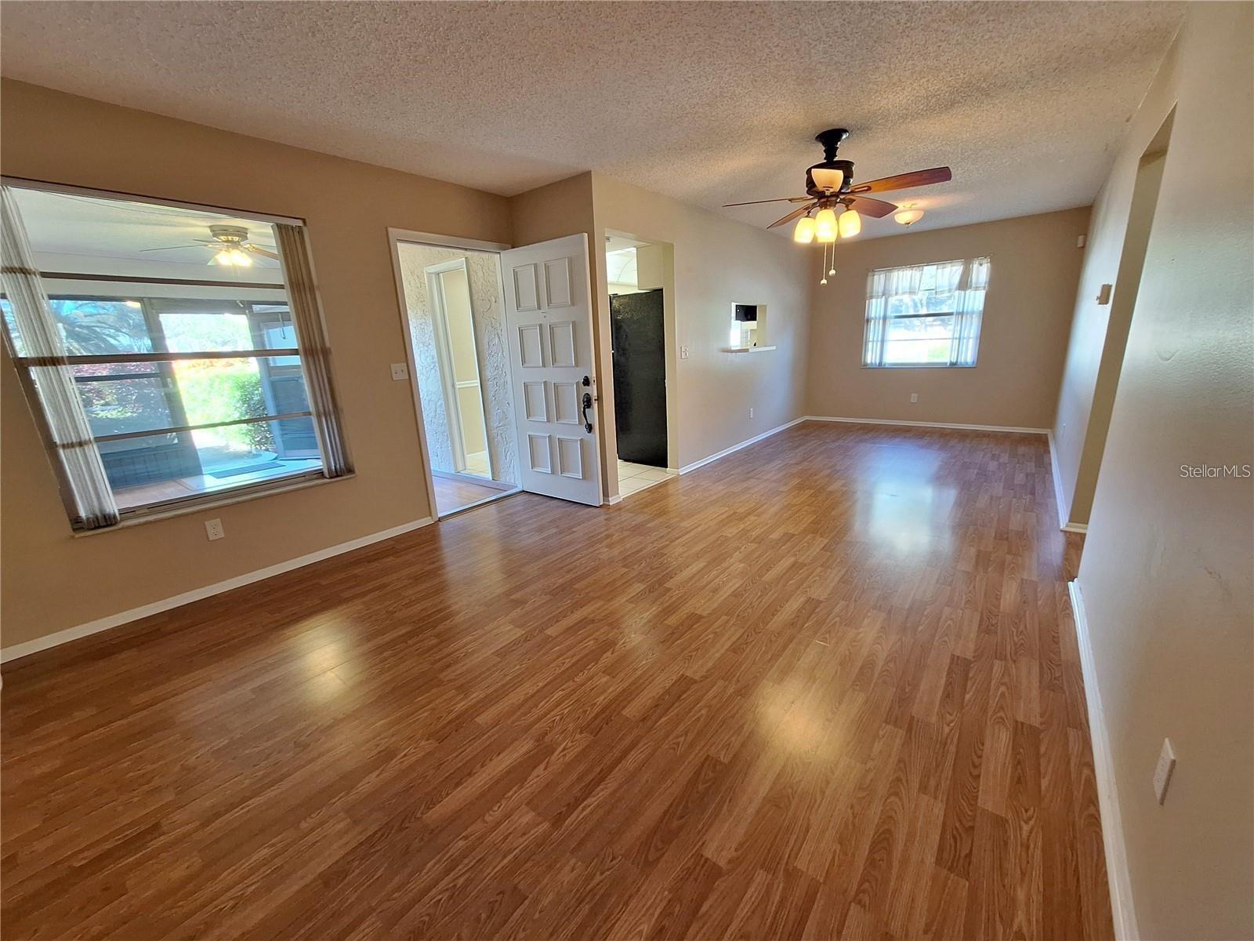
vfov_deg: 89.9
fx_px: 471
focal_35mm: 13
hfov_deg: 106.2
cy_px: 470
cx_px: 627
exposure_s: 1/40
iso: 100
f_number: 2.2
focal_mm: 1.74
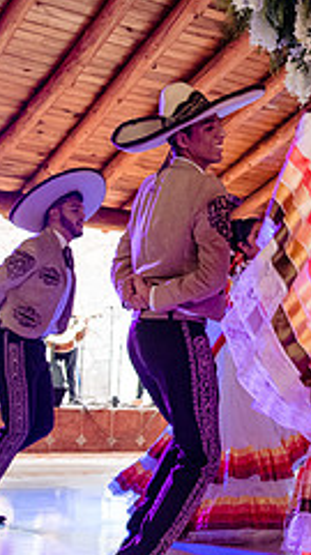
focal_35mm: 64
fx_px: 941
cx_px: 401
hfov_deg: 17.6
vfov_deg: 32.8
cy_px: 245
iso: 5000
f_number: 4
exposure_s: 1/250
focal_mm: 24
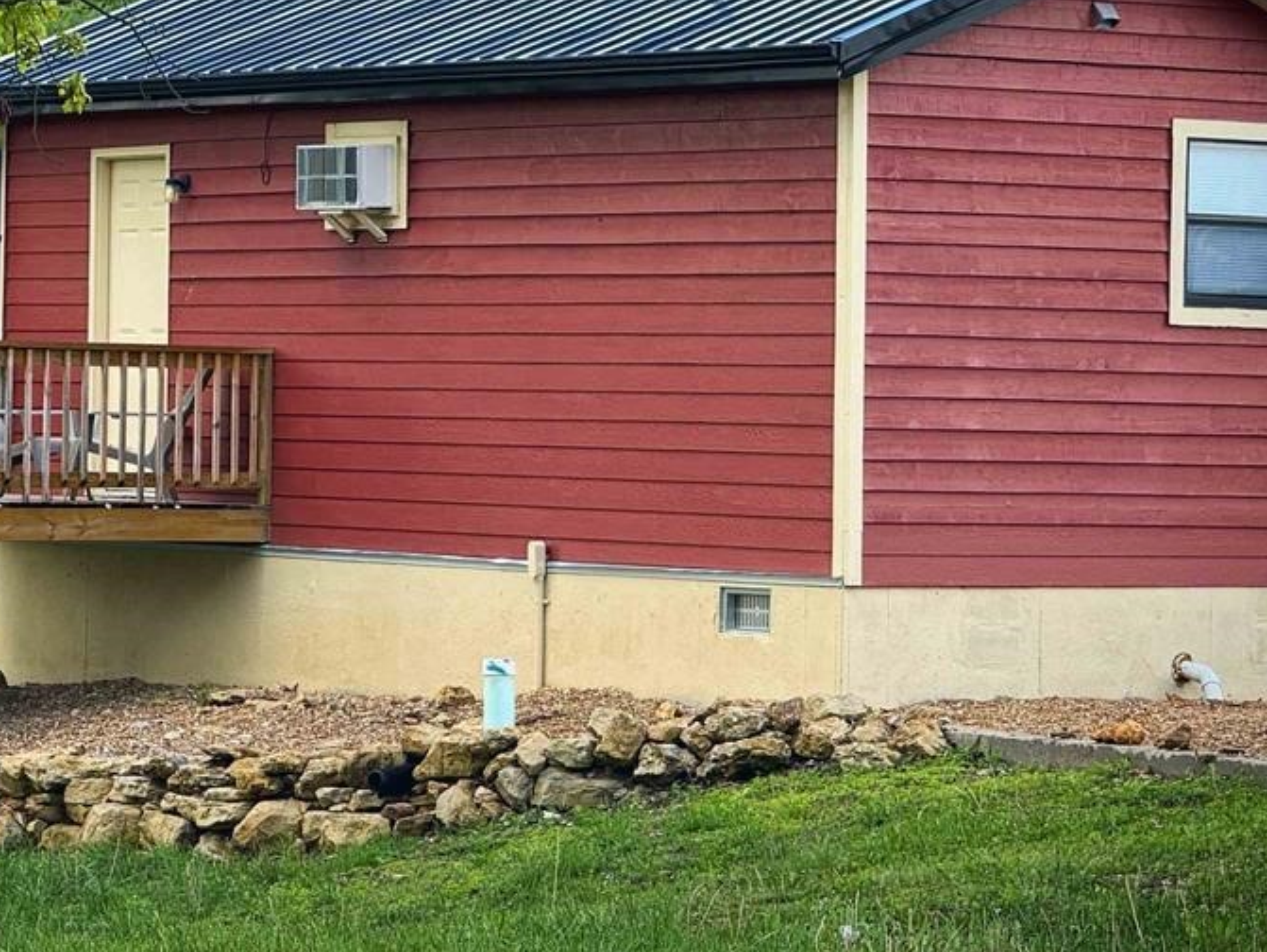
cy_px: 293
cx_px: 457
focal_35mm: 183
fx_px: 6702
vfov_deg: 8.1
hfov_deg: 10.8
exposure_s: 1/404
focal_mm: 15.66
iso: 64
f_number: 2.8
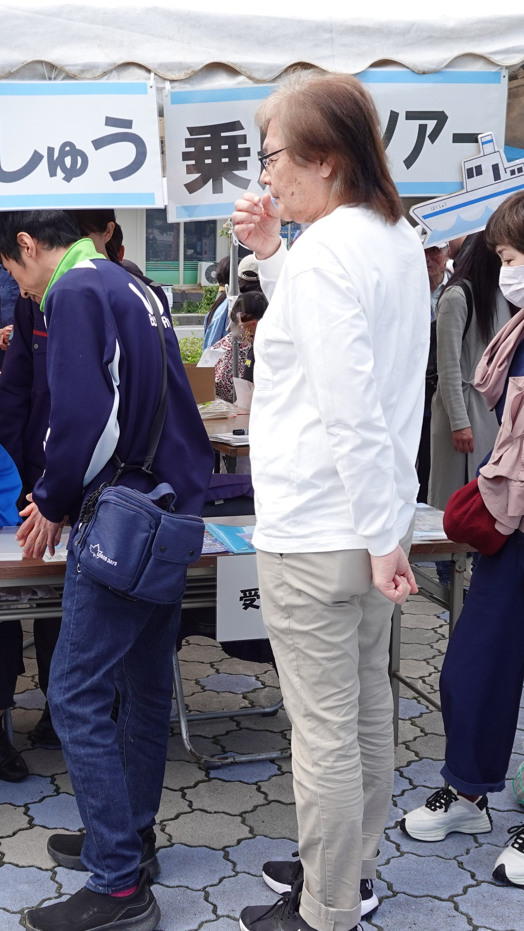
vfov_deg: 38.5
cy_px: 431
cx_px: 140
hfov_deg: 22.1
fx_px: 1334
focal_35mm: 54
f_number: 3.5
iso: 125
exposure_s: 1/500
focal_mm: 11.26
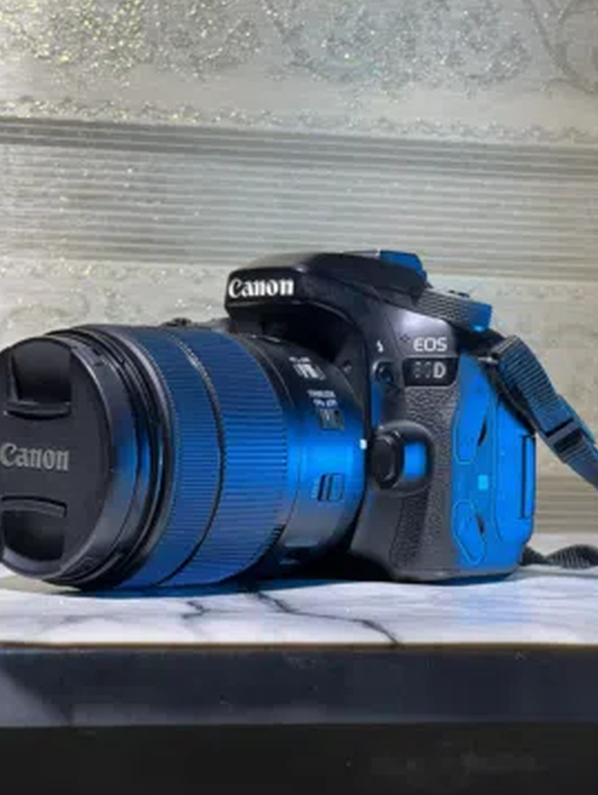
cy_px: 375
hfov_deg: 17.2
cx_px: 305
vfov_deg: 22.7
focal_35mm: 86
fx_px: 1979
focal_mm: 9
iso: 200
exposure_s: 1/60
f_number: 2.8
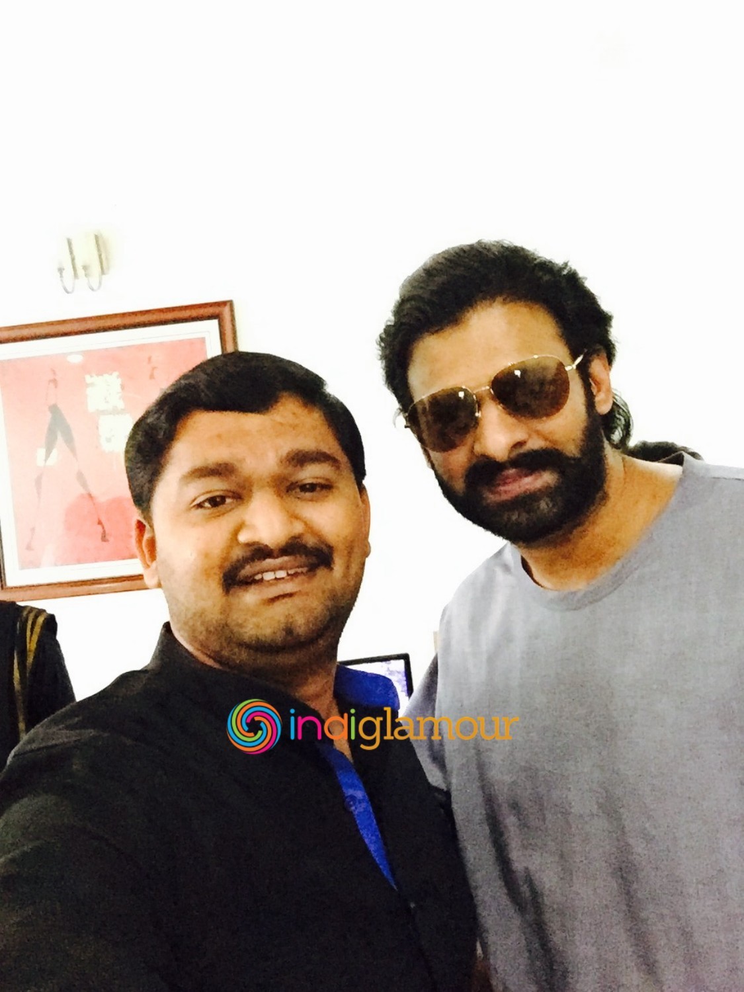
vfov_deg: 58.4
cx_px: 372
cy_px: 496
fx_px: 888
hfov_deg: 45.4
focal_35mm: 31
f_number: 2.2
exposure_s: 1/17
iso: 1000
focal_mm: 2.65
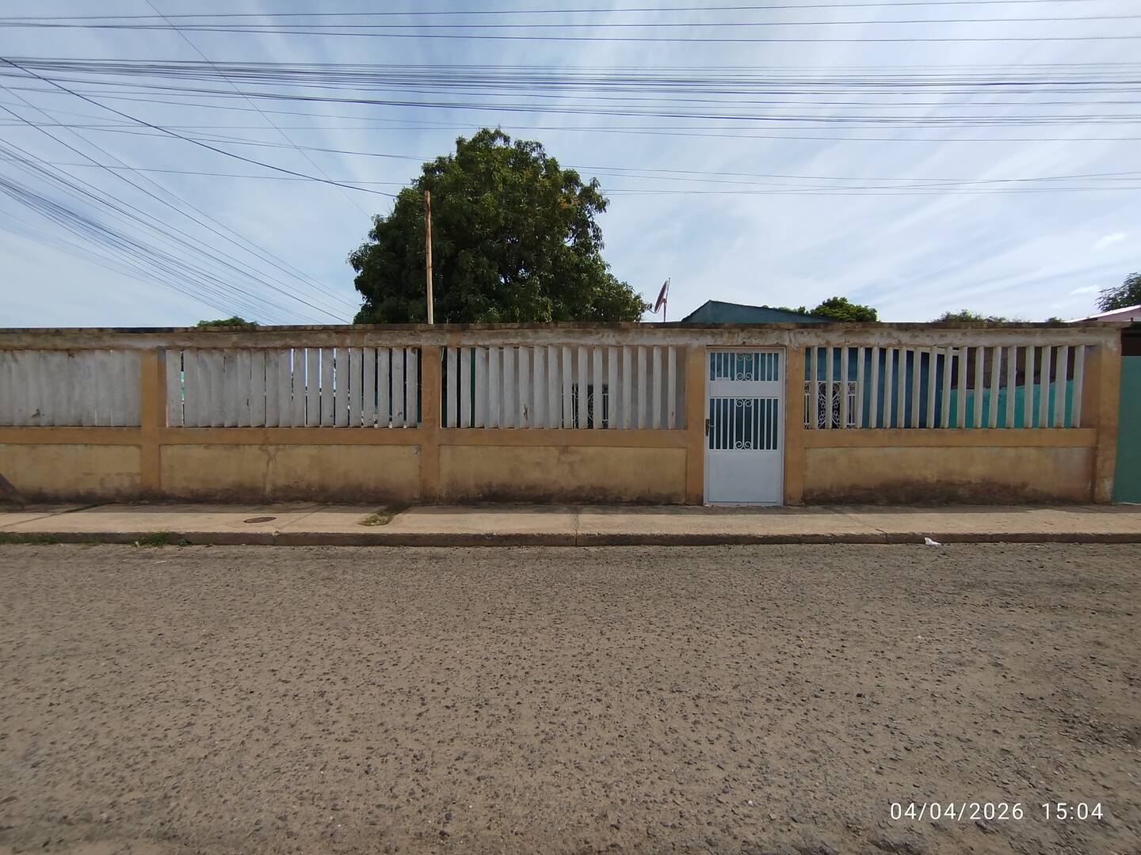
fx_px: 494
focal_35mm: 15
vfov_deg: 81.7
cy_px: 428
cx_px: 570
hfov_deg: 98.2
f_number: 2.2
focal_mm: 1.65
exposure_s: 1/2063
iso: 50
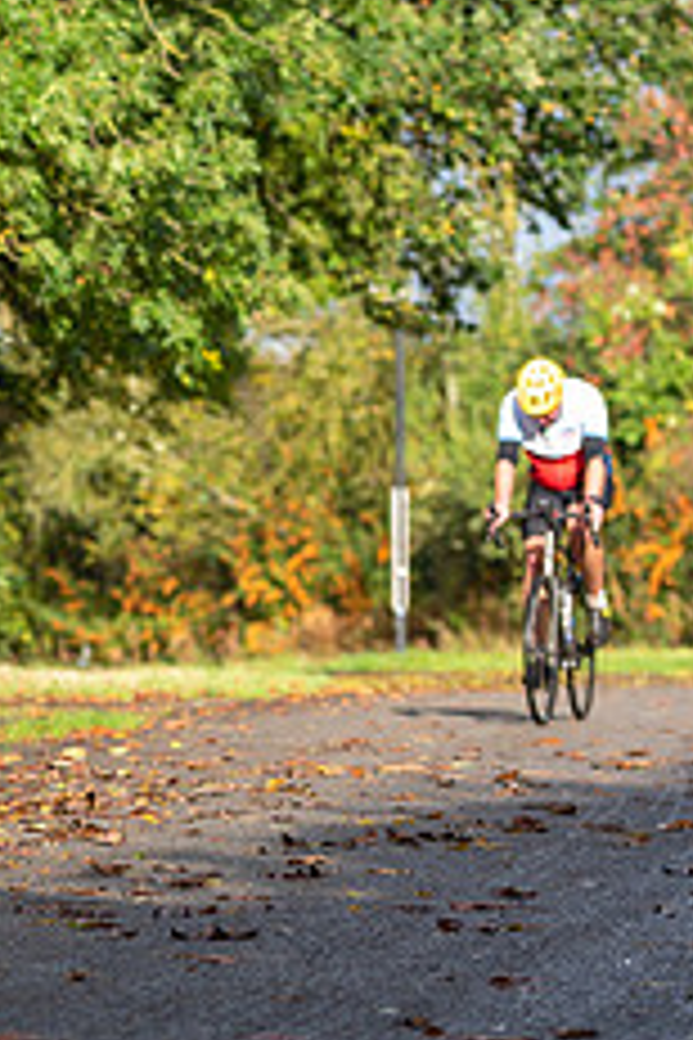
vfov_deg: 9.5
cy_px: 371
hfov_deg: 6.3
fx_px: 6237
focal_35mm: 216
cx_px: -297
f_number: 3.2
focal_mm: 86
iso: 200
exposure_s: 1/1600
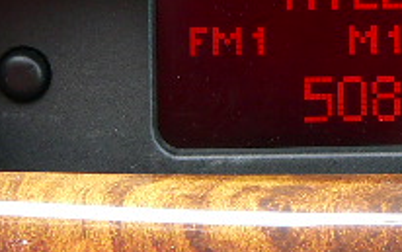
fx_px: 1513
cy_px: 59
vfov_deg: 9.5
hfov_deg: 14.6
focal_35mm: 138
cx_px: 492
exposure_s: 1/60
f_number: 2.8
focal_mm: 6.9
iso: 100
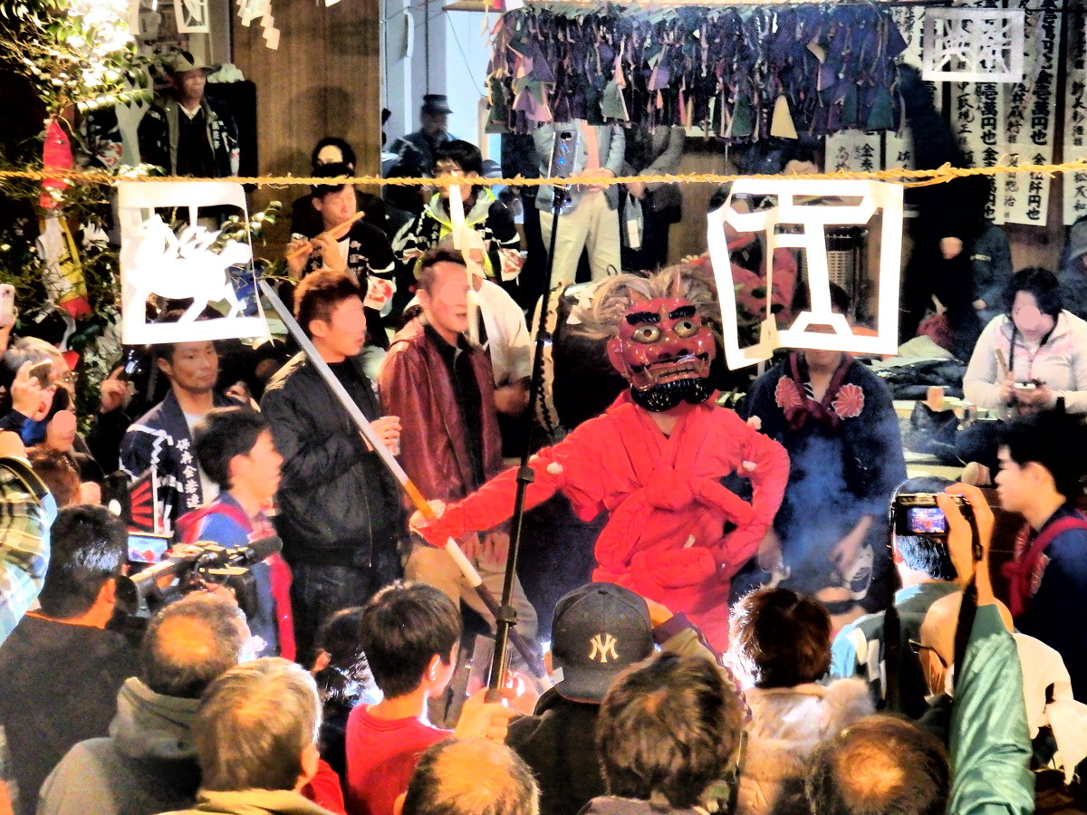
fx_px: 2512
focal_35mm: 80
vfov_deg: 18.4
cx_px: 544
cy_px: 408
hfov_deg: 24.4
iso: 1000
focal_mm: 14.4
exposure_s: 1/13
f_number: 4.6
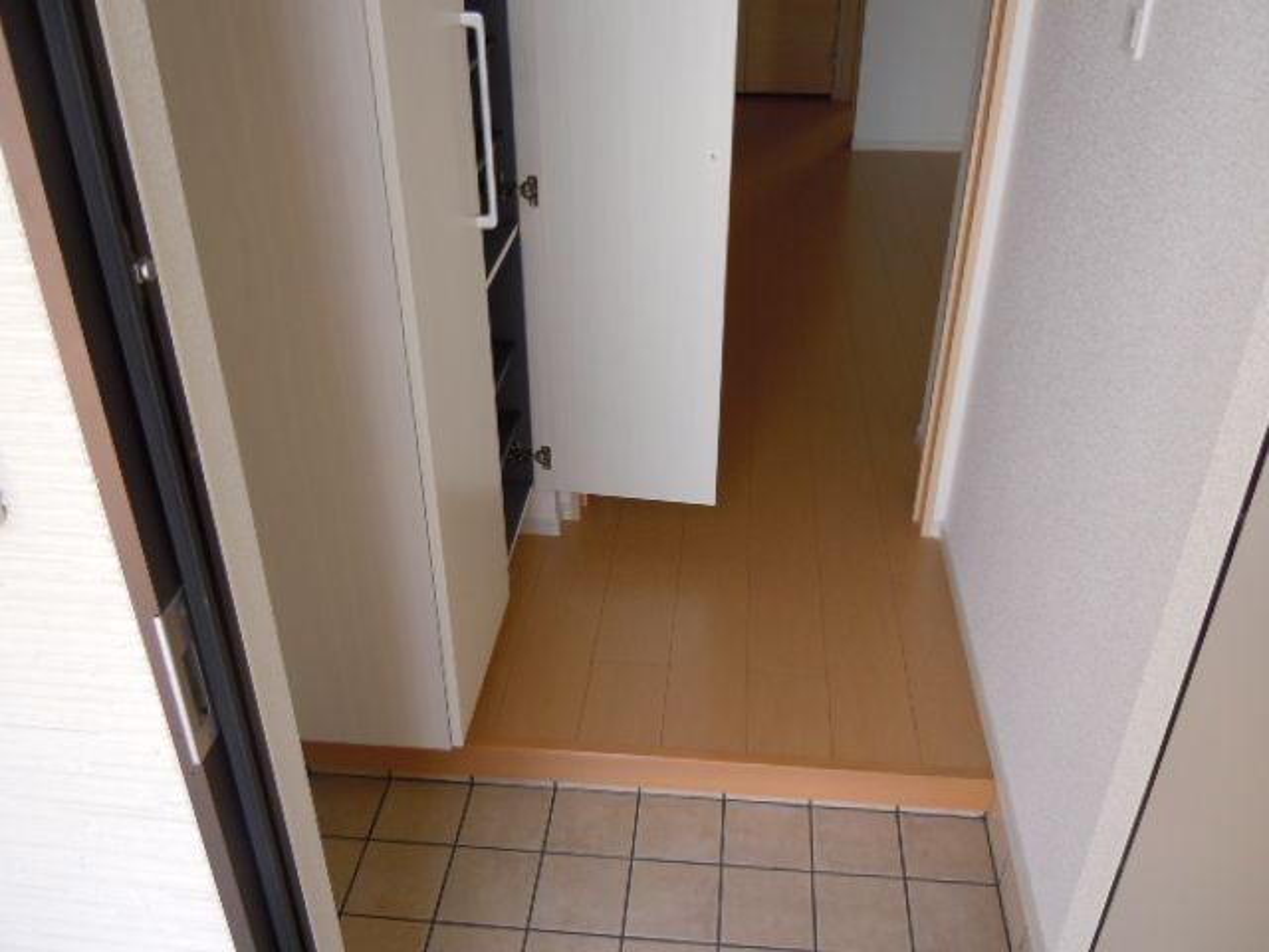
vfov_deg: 46.8
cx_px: 634
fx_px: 1100
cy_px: 476
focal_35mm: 30
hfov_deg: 60.0
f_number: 3.5
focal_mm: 5.4
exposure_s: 1/80
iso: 160
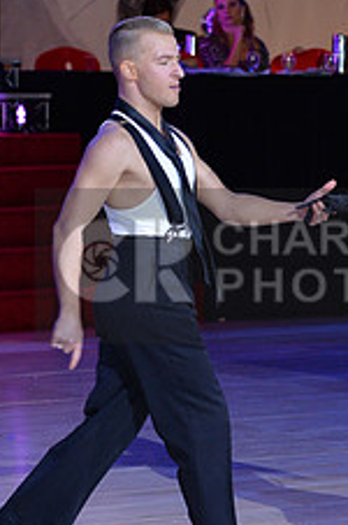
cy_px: 267
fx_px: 3214
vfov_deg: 9.3
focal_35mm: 221
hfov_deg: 6.2
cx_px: 356
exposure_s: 1/250
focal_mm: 86
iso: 2000
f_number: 5
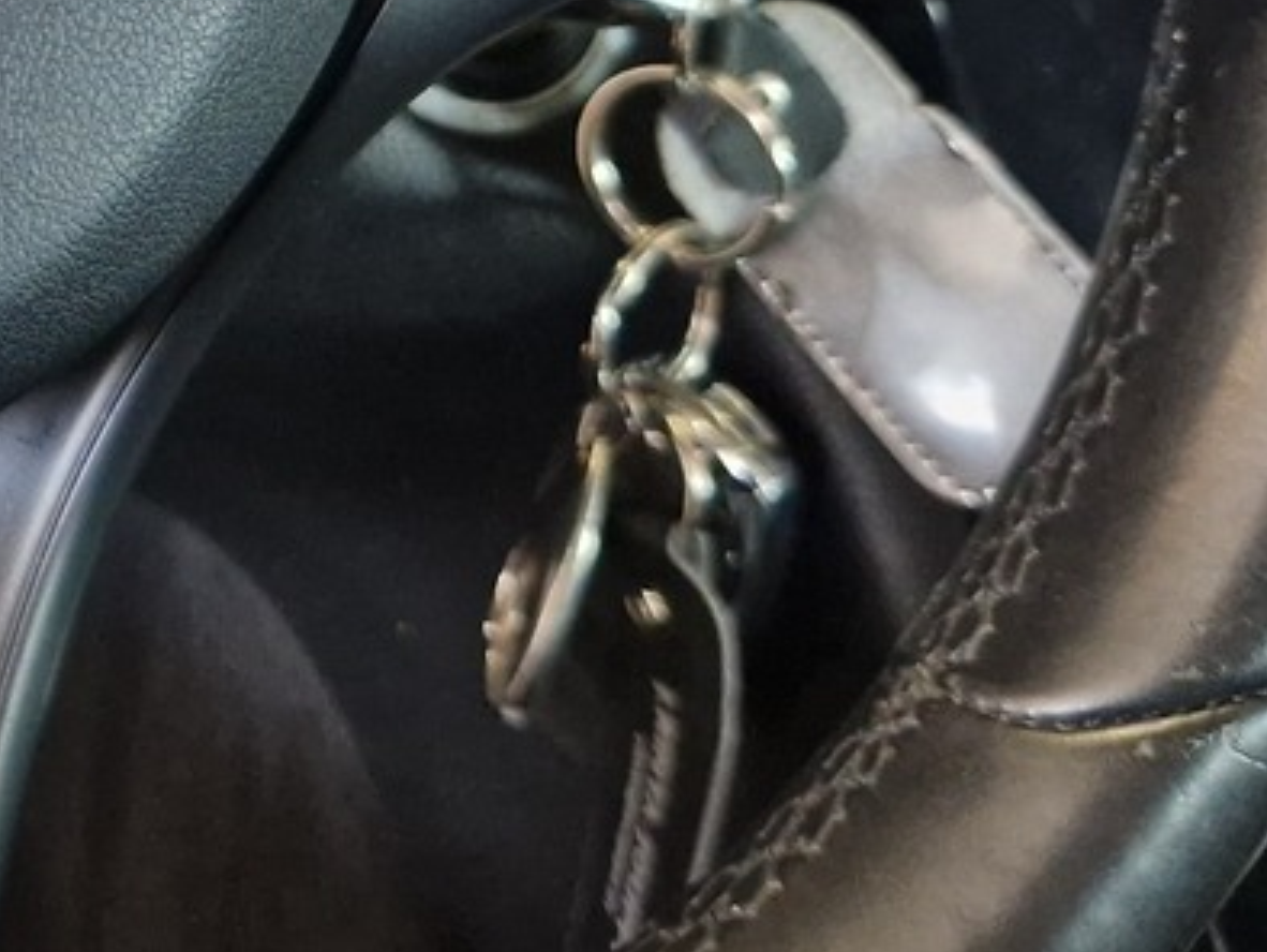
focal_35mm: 84
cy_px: -373
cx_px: -527
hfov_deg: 20.5
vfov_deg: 16.4
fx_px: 3076
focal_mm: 5.4
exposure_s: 1/100
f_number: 1.8
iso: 400
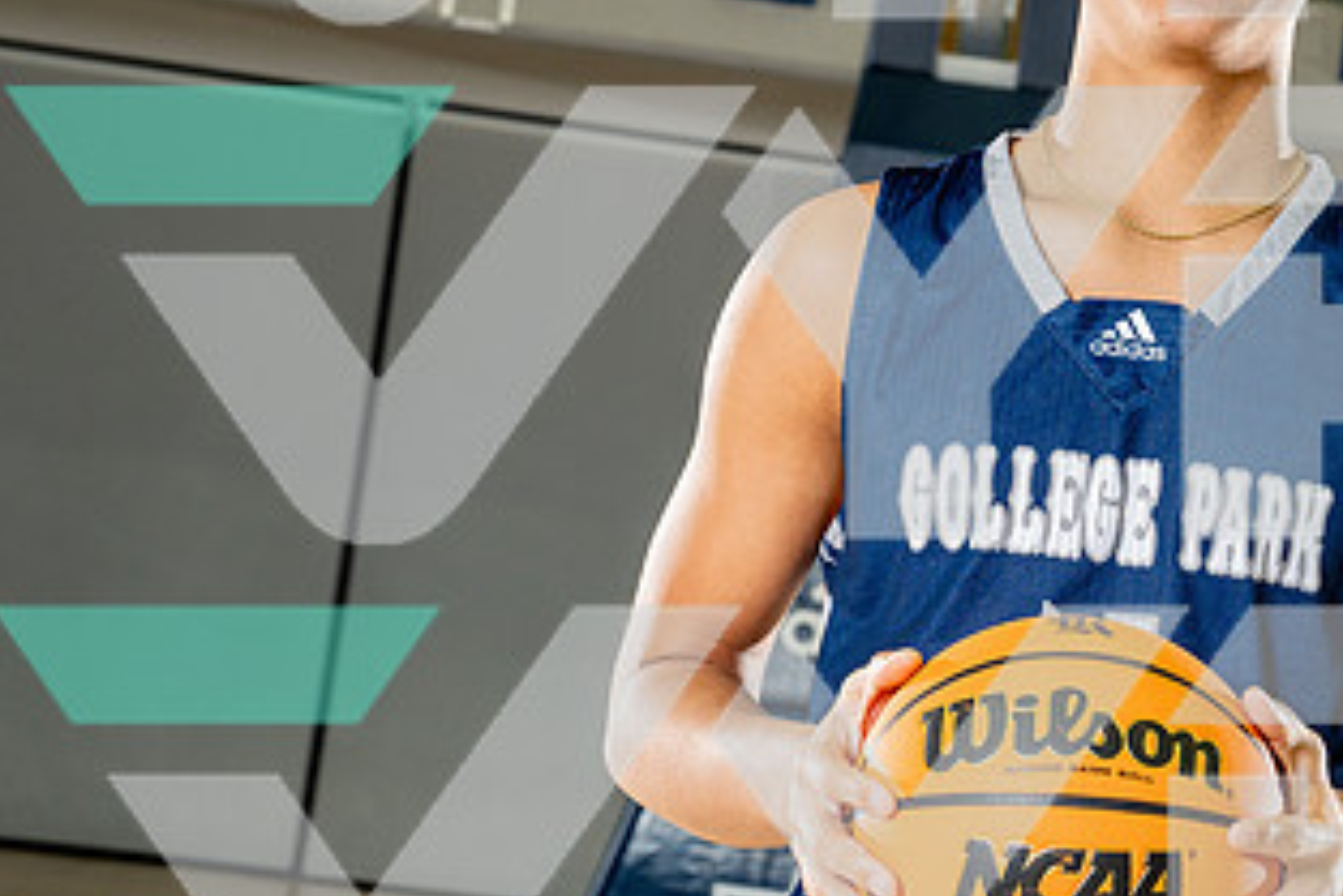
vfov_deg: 11.9
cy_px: 315
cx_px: 1098
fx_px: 4292
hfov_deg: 17.6
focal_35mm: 115
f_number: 7.1
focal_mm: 62
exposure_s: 1/250
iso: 640
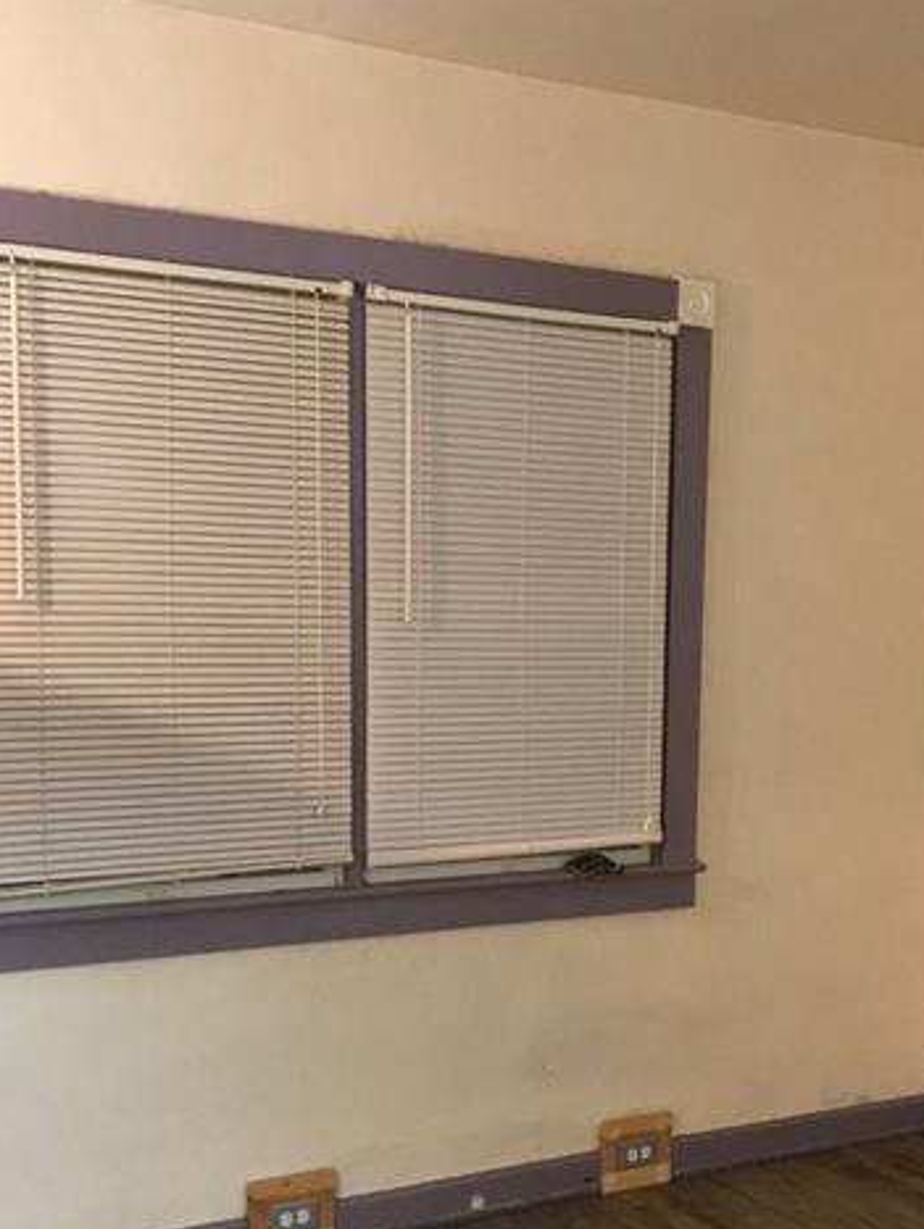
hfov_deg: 31.5
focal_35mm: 46
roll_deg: -0.7
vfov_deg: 40.8
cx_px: 542
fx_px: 1635
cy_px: 792
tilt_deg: -5.5
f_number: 1.8
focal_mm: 3.99
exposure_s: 1/9
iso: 100
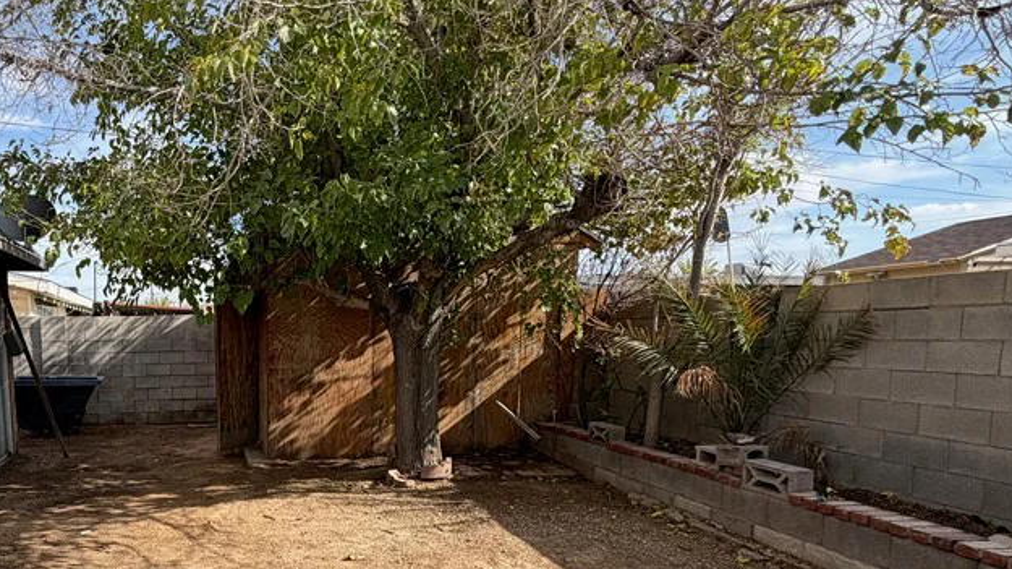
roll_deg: +1.0
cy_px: 402
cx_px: 253
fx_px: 671
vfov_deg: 44.9
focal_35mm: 25
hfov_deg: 69.2
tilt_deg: -5.1
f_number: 2.2
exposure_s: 1/770
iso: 40
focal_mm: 2.22
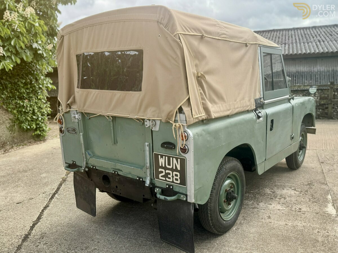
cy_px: 126
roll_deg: +0.9
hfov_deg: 71.6
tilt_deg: -10.8
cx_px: 169
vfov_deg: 56.8
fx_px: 234
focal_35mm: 24
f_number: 1.78
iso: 80
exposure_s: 1/796
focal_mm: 6.76
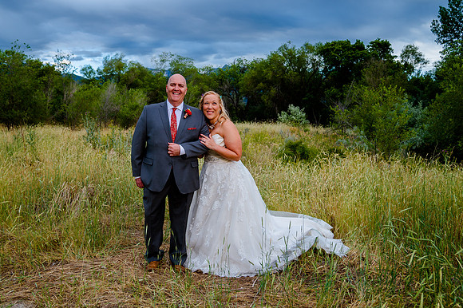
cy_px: 155
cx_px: 220
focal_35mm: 33
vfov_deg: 40.1
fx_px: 422
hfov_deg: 57.4
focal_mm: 24
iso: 125
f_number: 4
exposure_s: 1/250
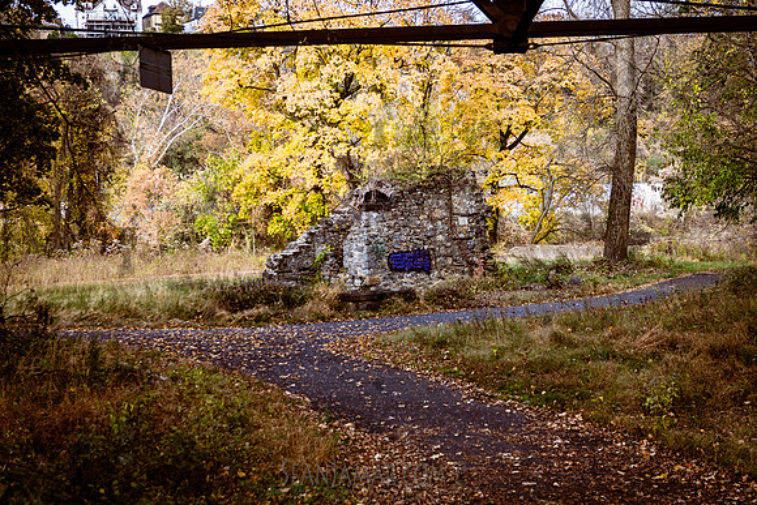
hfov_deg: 37.8
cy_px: 252
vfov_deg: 25.8
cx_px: 378
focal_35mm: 52
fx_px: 1104
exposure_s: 1/400
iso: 200
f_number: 3.5
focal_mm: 35
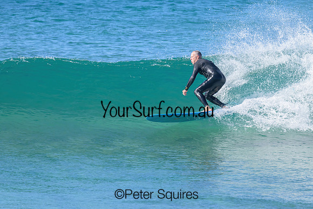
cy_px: 78
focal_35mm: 842
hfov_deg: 2.4
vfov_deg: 1.6
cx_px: 171
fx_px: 7321
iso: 800
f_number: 11
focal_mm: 620
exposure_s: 1/1250
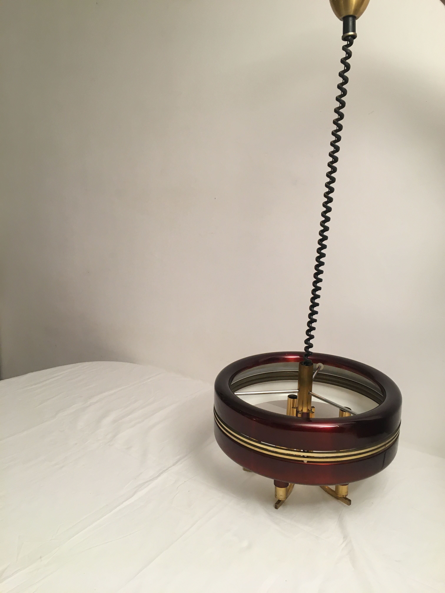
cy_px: 296
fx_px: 497
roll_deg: -0.4
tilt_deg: -11.6
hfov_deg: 48.2
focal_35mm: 29
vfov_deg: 61.7
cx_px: 222
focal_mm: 4.15
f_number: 2.2
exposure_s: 1/33
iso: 100
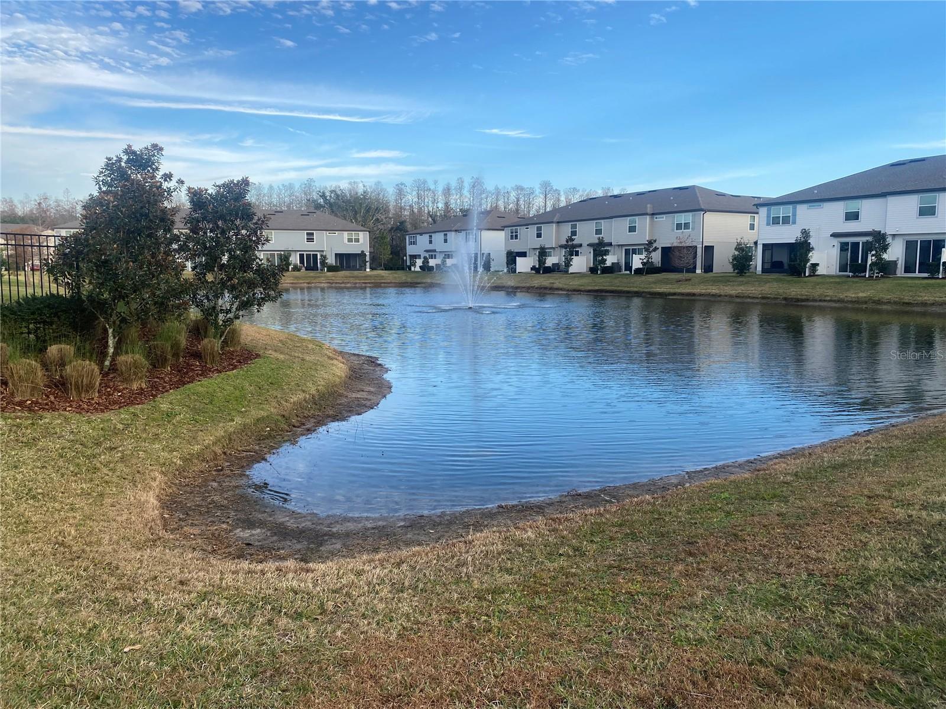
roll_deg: +0.2
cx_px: 473
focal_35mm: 26
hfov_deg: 67.3
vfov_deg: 53.1
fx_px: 711
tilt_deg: -7.6
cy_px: 354
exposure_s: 1/810
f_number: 1.8
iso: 32
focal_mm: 4.25
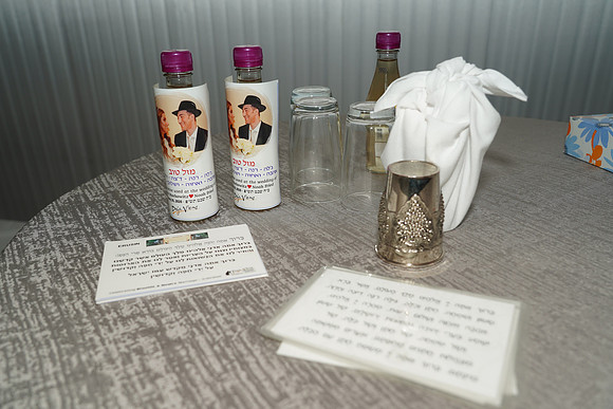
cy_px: 204
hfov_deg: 63.6
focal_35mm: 29
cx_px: 306
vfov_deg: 45.0
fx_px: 494
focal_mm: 29
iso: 160
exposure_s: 1/80
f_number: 5
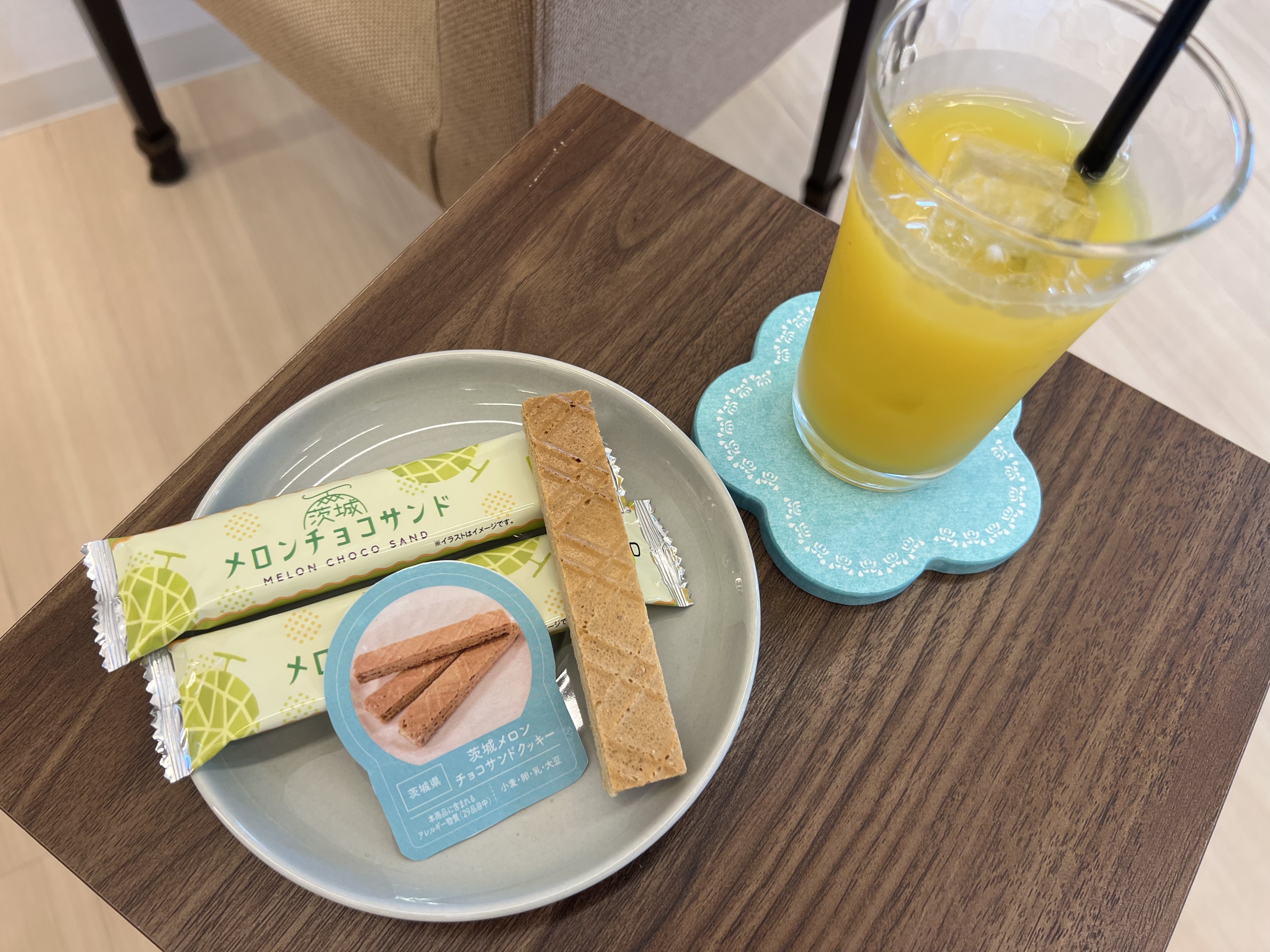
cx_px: 635
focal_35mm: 26
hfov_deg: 67.3
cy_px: 476
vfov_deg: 53.1
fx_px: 954
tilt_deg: -64.4
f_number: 1.5
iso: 80
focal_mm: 5.7
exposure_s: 1/120
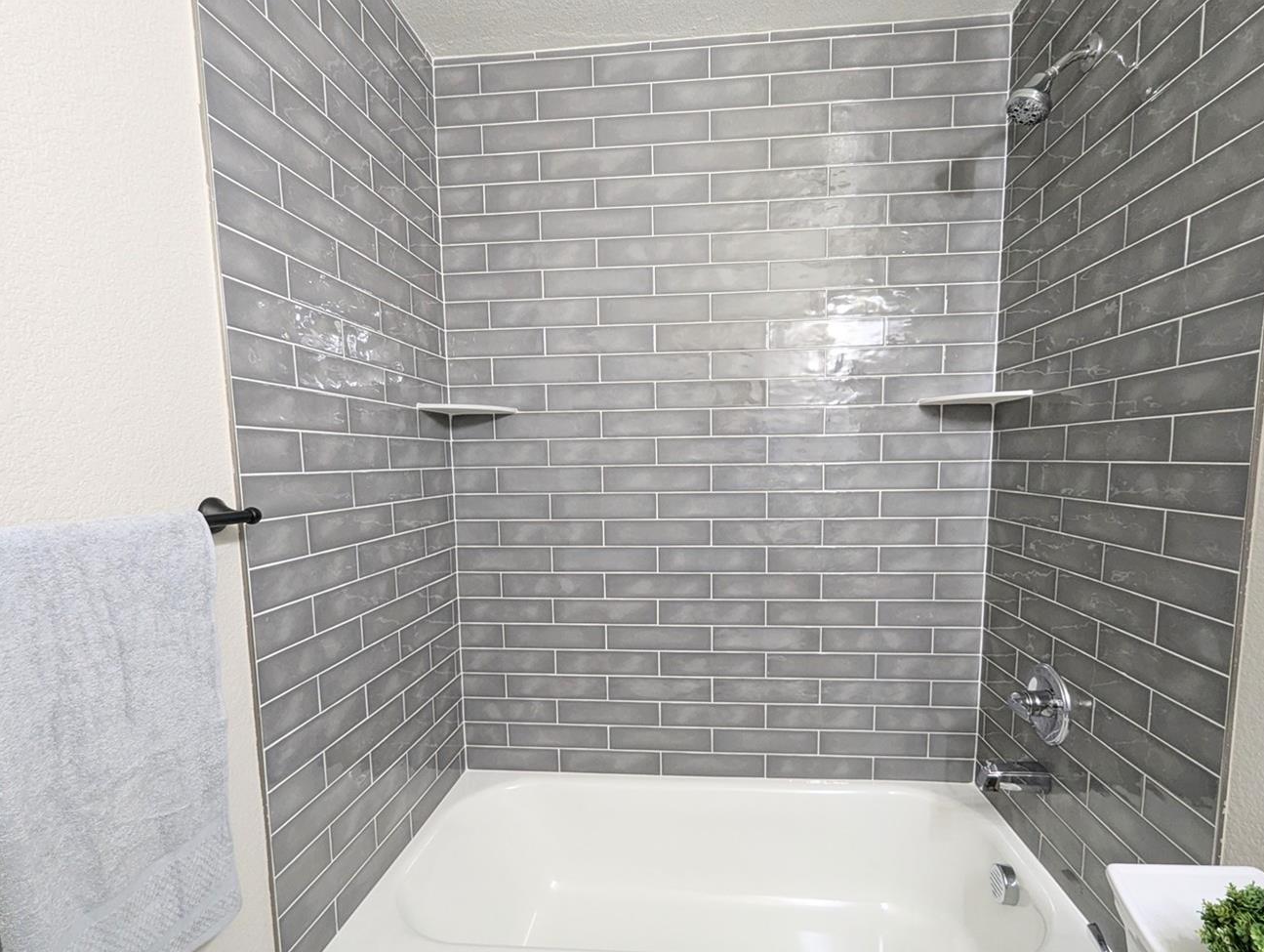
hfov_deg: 94.3
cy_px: 522
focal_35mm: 16
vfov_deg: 78.0
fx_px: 585
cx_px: 667
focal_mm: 1.95
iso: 85
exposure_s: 1/30
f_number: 2.2
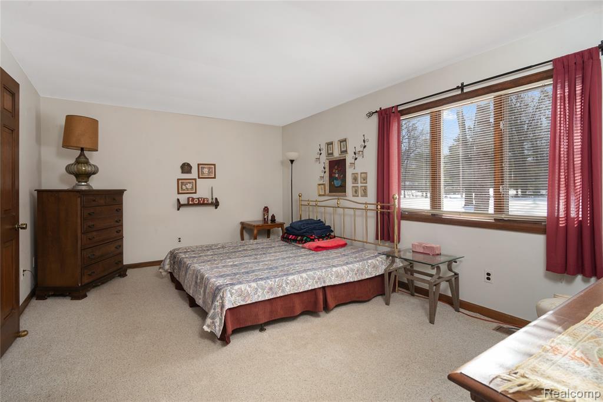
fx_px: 285
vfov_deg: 70.5
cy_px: 201
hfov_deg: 93.3
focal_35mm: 17
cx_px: 302
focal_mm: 17
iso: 320
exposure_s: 1/100
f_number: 9
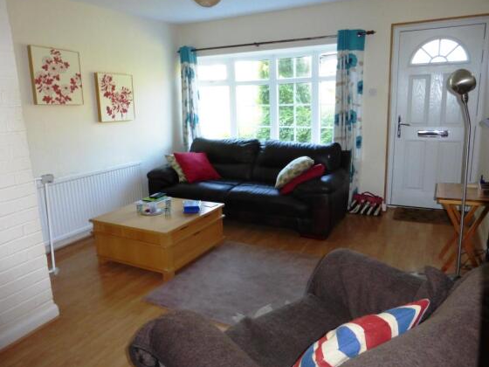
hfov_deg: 67.3
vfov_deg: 53.1
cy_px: 179
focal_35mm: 26
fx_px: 367
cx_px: 241
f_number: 3.3
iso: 400
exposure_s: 1/60
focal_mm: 4.3
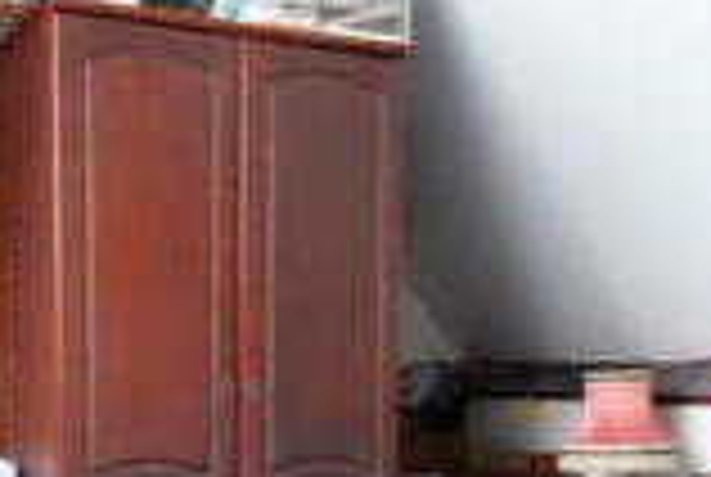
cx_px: 308
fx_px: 1227
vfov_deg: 20.8
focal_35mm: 62
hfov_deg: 32.3
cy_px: 538
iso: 12800
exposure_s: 1/150
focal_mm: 10
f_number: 5
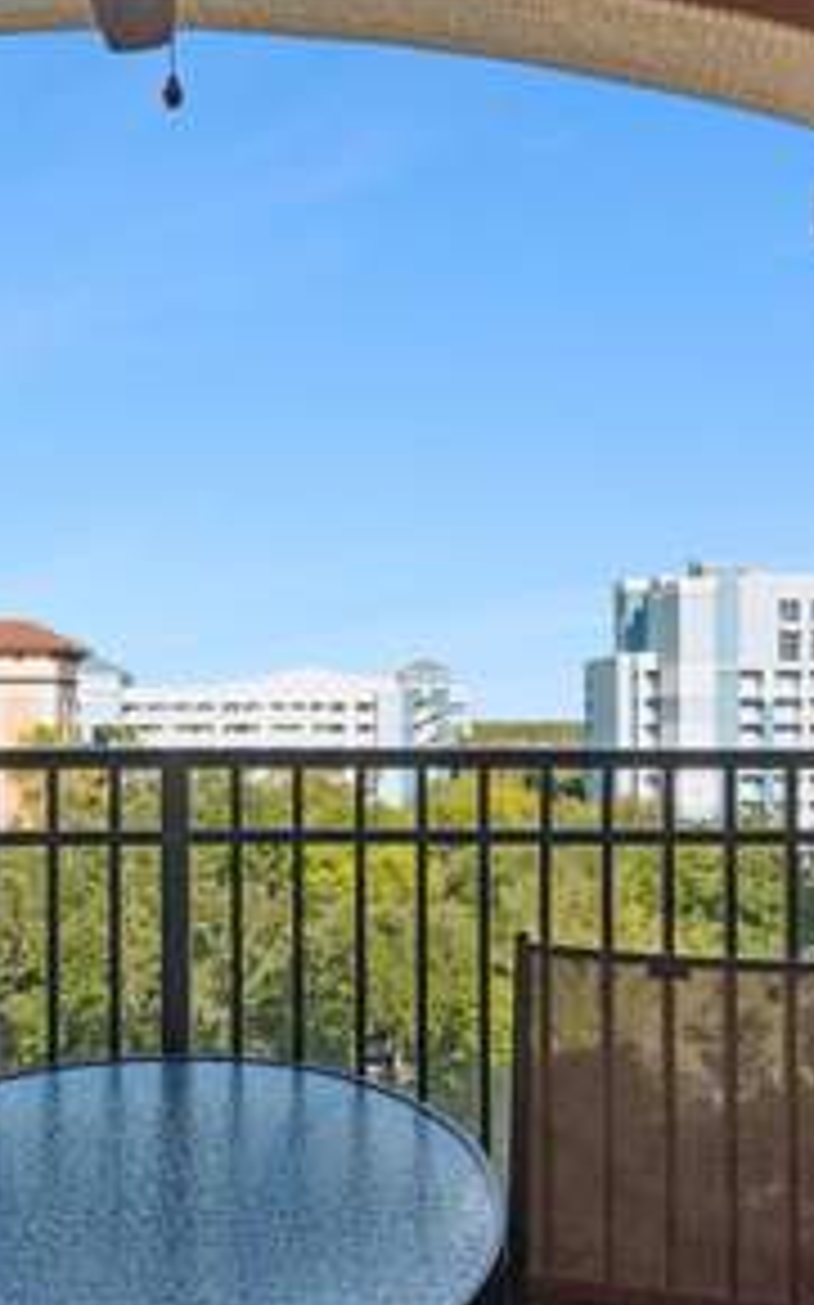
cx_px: 342
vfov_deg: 68.3
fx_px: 959
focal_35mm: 27
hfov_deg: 45.8
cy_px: 704
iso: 200
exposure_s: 1/125
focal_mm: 16
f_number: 10
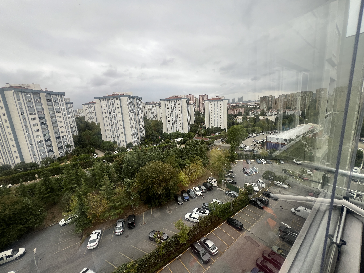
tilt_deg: -11.4
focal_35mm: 13
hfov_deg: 106.2
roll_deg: +3.8
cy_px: 136
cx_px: 182
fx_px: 137
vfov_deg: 89.9
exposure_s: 1/104
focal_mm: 1.57
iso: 32
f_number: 1.8
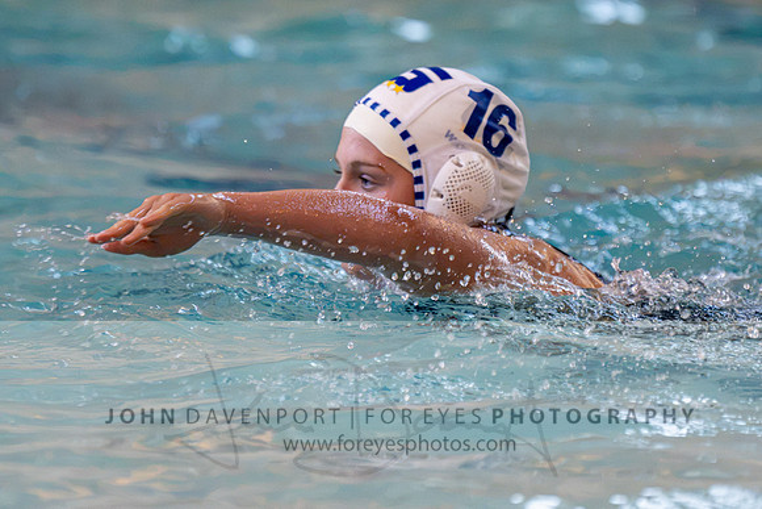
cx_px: 431
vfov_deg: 3.8
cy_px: 124
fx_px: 7693
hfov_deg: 5.7
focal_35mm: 363
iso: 18000
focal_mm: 240
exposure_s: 1/1000
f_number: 4
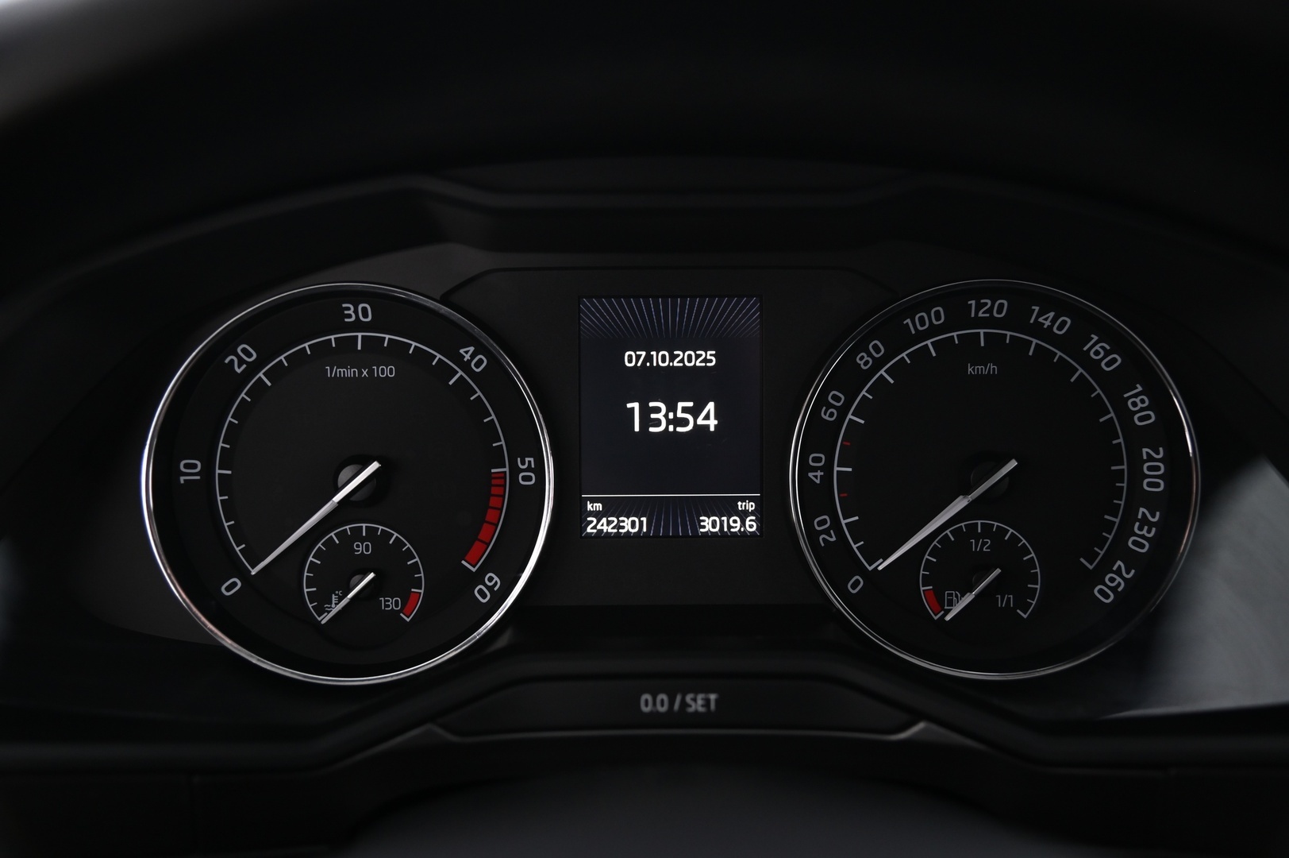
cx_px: 644
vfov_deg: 35.0
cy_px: 429
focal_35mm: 38
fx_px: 1359
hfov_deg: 50.7
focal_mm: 38
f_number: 4
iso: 2000
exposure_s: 1/15
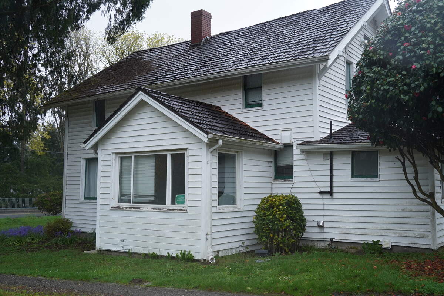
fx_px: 469
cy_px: 148
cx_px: 222
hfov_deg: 50.7
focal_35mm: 38
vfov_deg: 35.1
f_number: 8
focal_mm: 38
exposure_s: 1/250
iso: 400
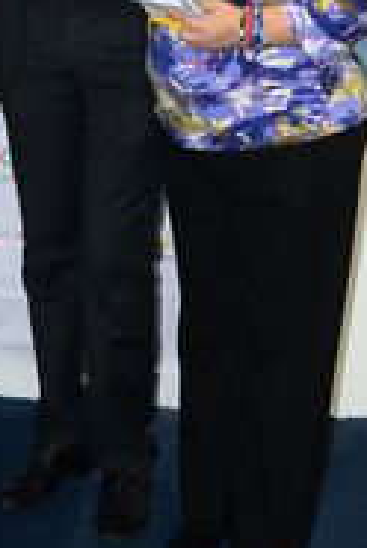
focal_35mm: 89
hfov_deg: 15.3
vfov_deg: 21.4
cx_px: 74
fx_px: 1360
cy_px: -77
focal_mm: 23
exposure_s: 1/30
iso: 400
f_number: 4.5
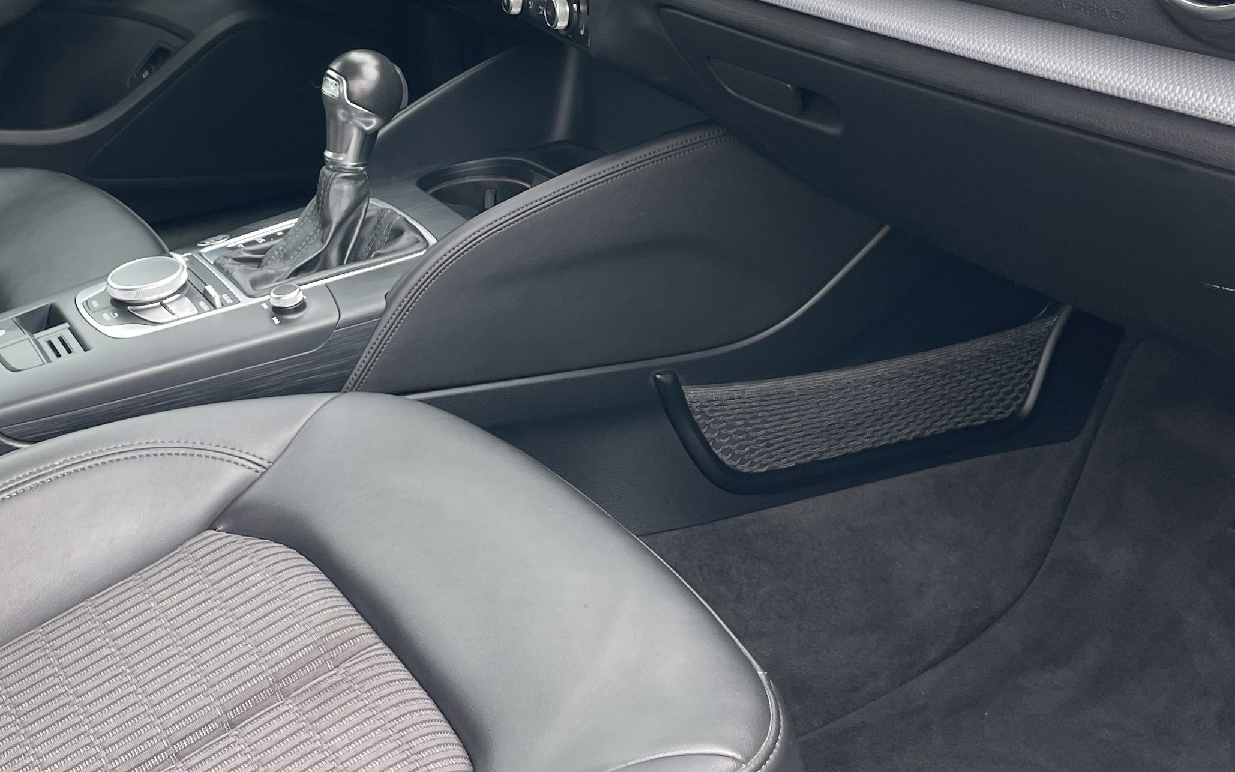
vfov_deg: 23.6
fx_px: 1817
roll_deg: +2.6
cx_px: 464
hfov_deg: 37.3
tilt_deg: -21.4
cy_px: 163
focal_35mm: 54
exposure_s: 1/142
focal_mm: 4.2
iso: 32
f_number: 1.6
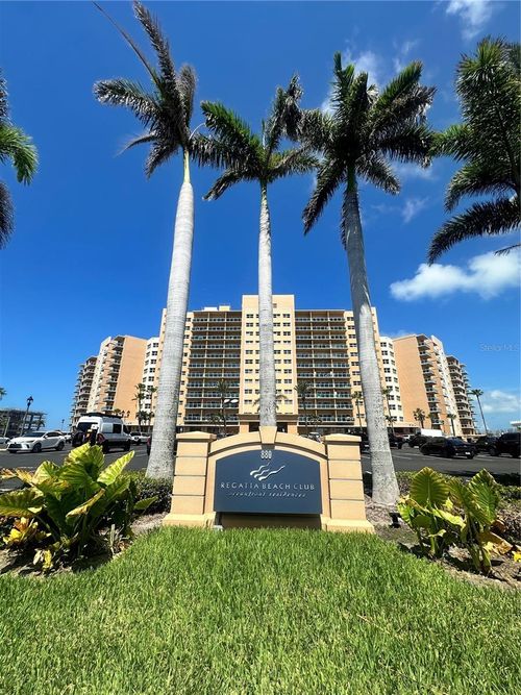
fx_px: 281
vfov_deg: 102.1
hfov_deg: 85.7
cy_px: 348
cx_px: 260
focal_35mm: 14
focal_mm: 2.22
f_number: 2.2
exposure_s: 1/2747
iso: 50
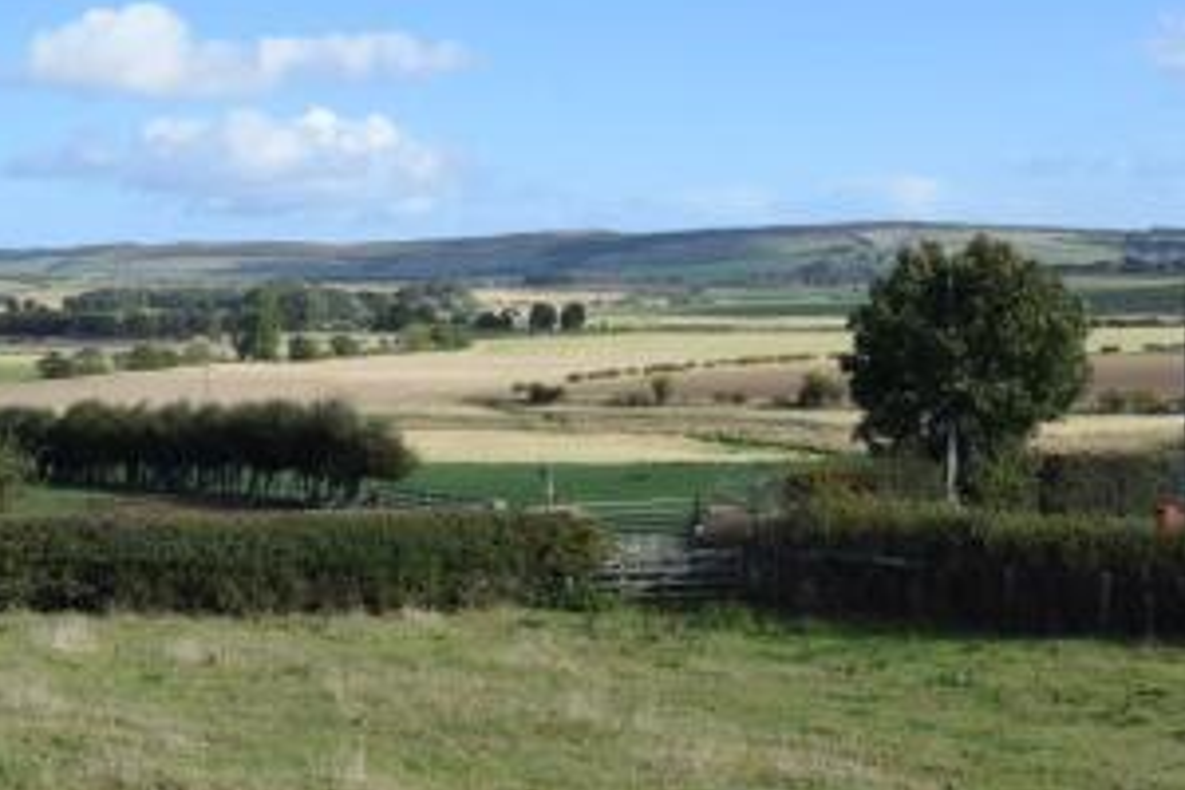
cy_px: 413
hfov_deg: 36.4
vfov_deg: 24.7
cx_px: 612
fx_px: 1803
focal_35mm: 55
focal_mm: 23
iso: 200
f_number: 9
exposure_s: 1/320
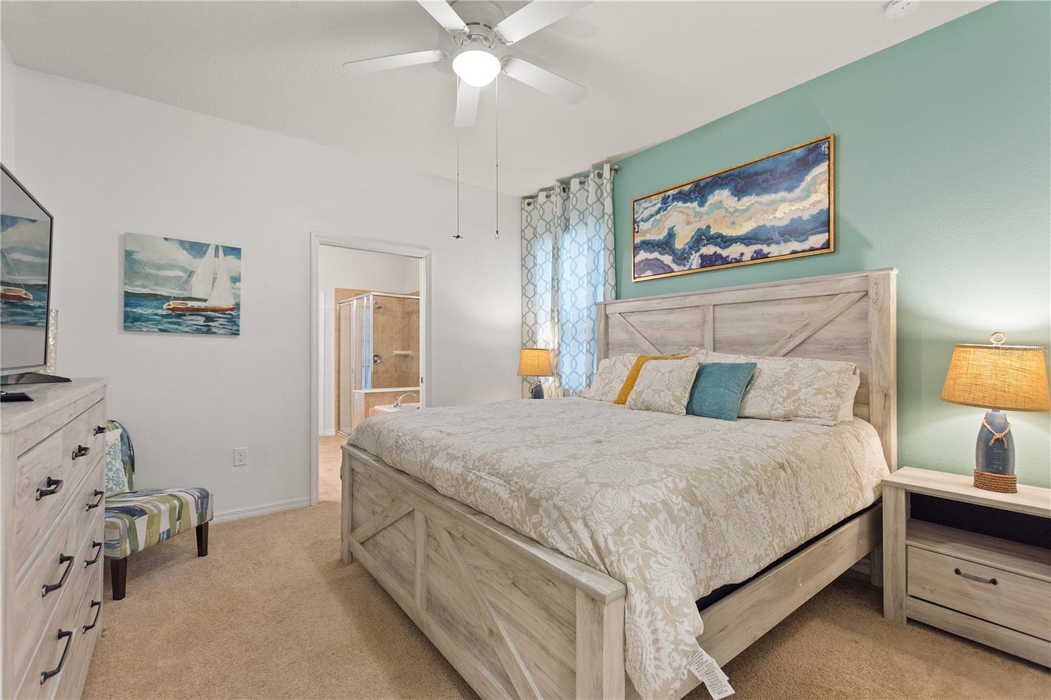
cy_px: 350
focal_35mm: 15
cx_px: 526
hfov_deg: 100.4
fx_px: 438
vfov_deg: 77.3
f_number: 4.5
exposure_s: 1/2.5
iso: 400
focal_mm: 10
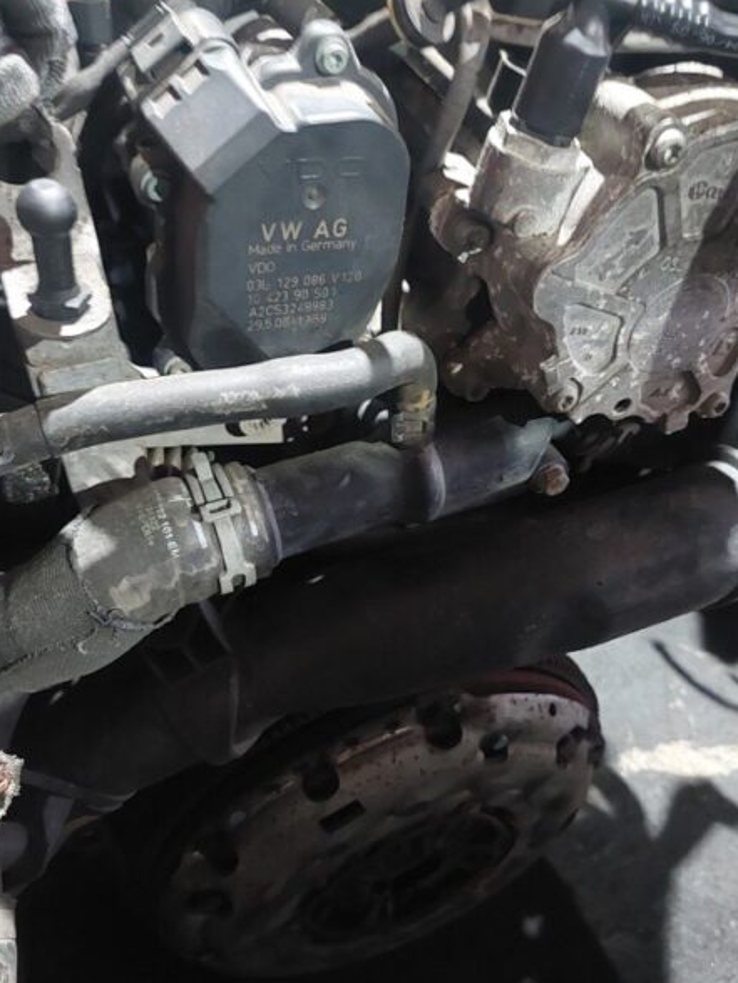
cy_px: 520
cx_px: 413
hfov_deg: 41.7
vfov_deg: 53.9
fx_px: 966
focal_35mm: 34
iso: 640
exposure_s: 1/14
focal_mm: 5.23
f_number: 1.8
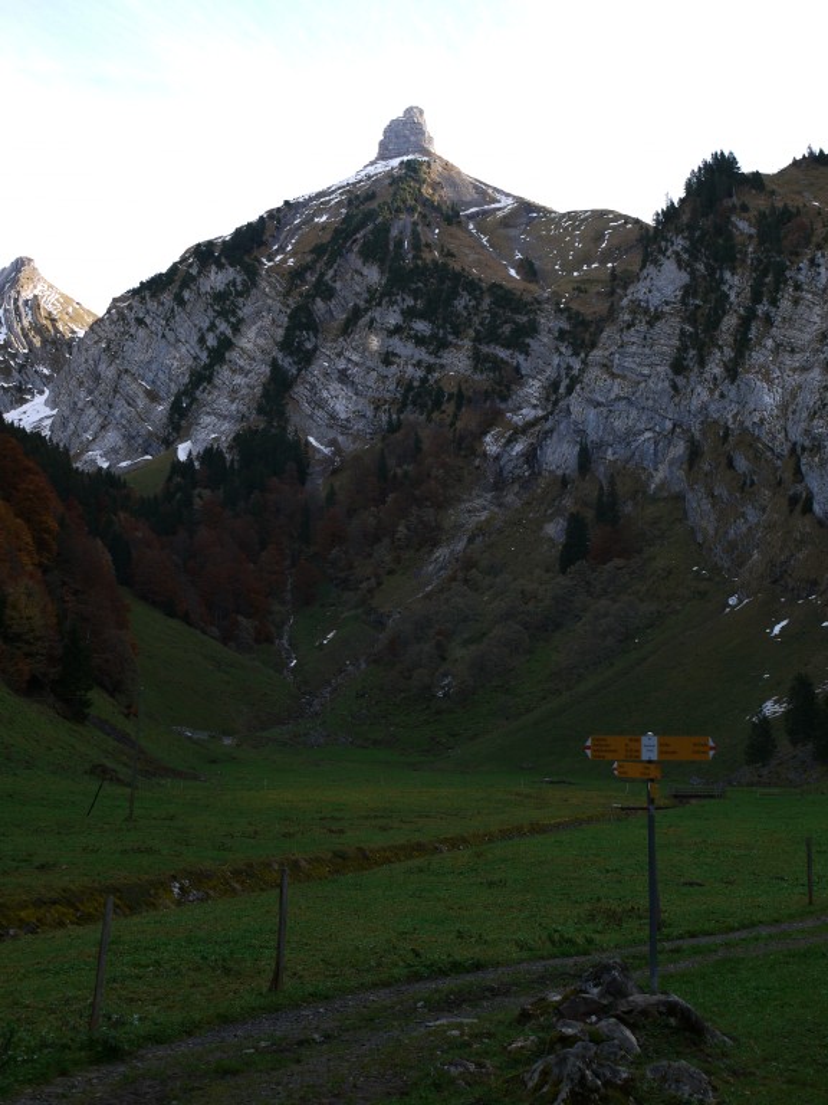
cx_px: 414
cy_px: 552
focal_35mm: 44
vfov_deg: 42.9
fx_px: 1403
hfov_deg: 32.9
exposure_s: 1/125
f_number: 5.6
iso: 100
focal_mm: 22
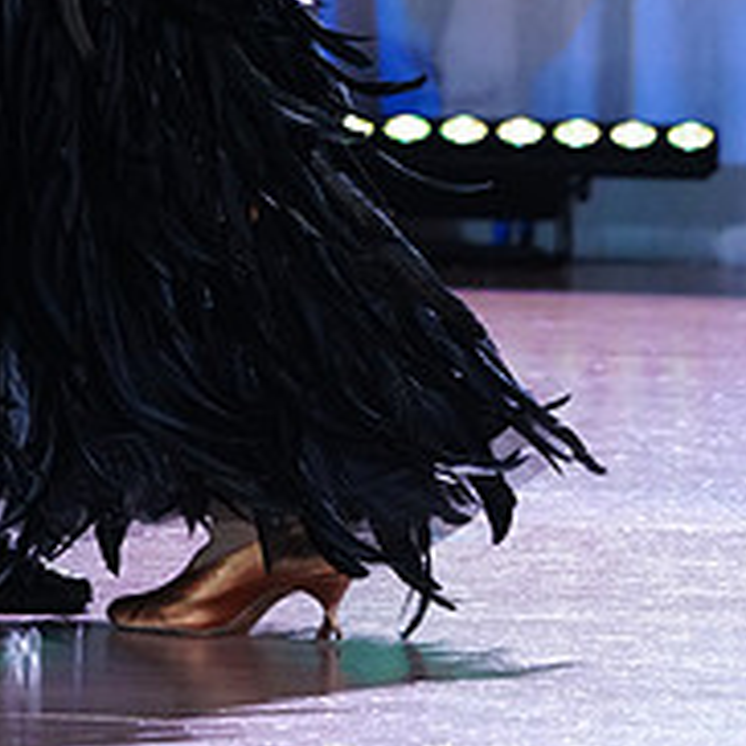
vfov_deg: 3.5
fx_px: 12045
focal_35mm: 494
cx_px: 35
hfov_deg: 3.5
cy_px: -402
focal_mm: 182
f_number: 4
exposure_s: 1/250
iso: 2500
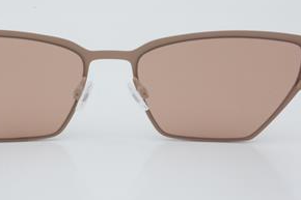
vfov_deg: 12.0
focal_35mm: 114
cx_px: 111
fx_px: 950
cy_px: 85
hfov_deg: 18.0
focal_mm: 55
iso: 100
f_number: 32
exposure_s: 1/3
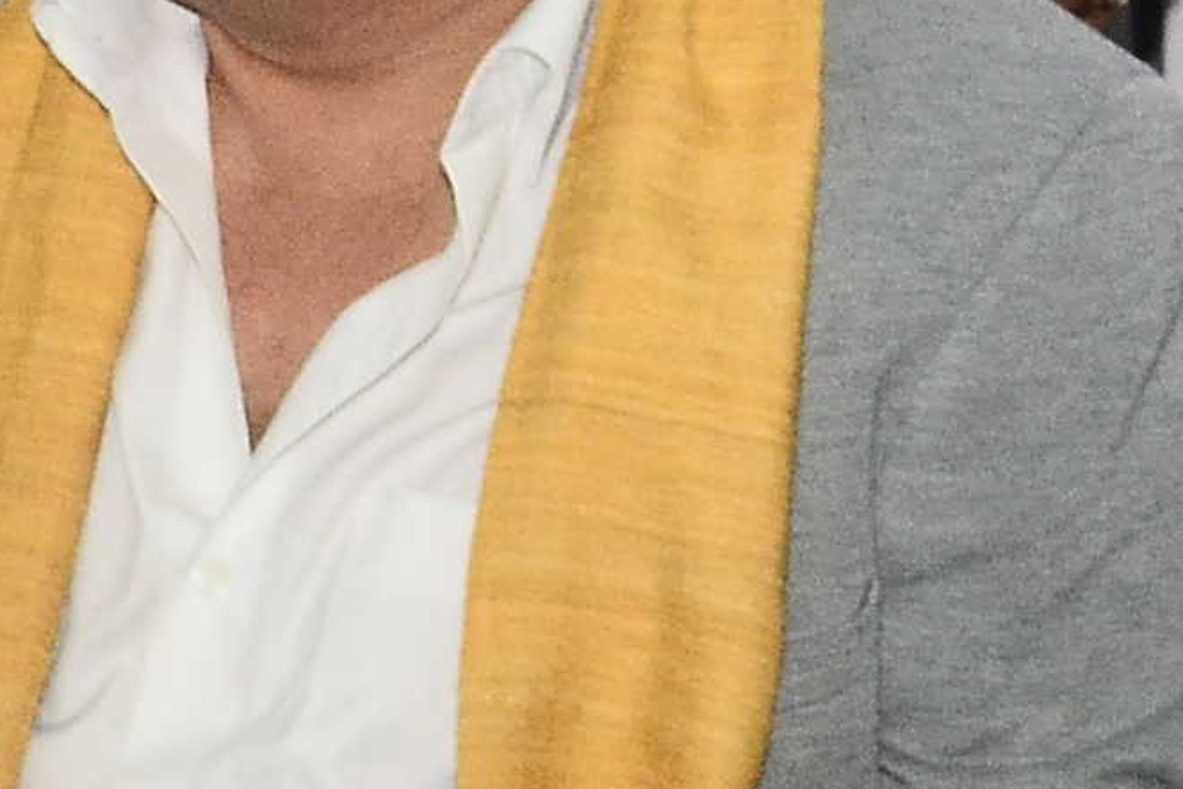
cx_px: 2140
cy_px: -851
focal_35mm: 333
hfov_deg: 6.1
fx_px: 10944
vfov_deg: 4.1
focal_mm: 32
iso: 800
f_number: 5.6
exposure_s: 1/125
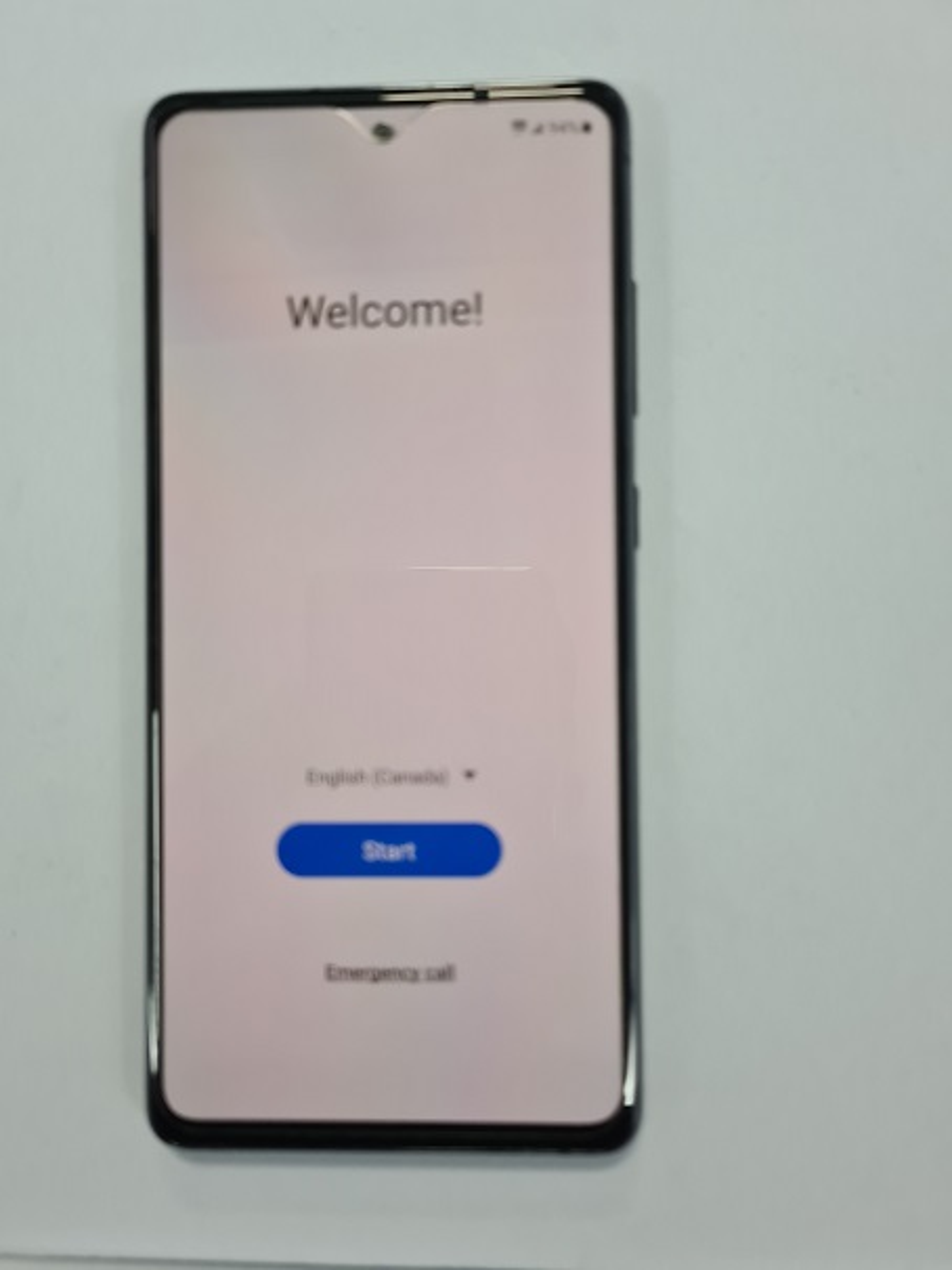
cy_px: 635
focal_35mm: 26
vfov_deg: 67.3
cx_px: 476
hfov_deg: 53.1
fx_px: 953
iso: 100
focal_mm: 5.4
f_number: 1.8
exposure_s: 1/120
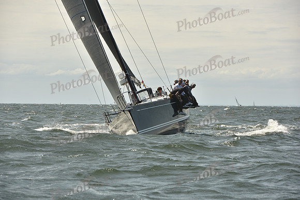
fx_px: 1667
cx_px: 150
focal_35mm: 200
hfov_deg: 10.3
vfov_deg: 6.9
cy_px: 100
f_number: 10
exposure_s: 1/800
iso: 250
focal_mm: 200
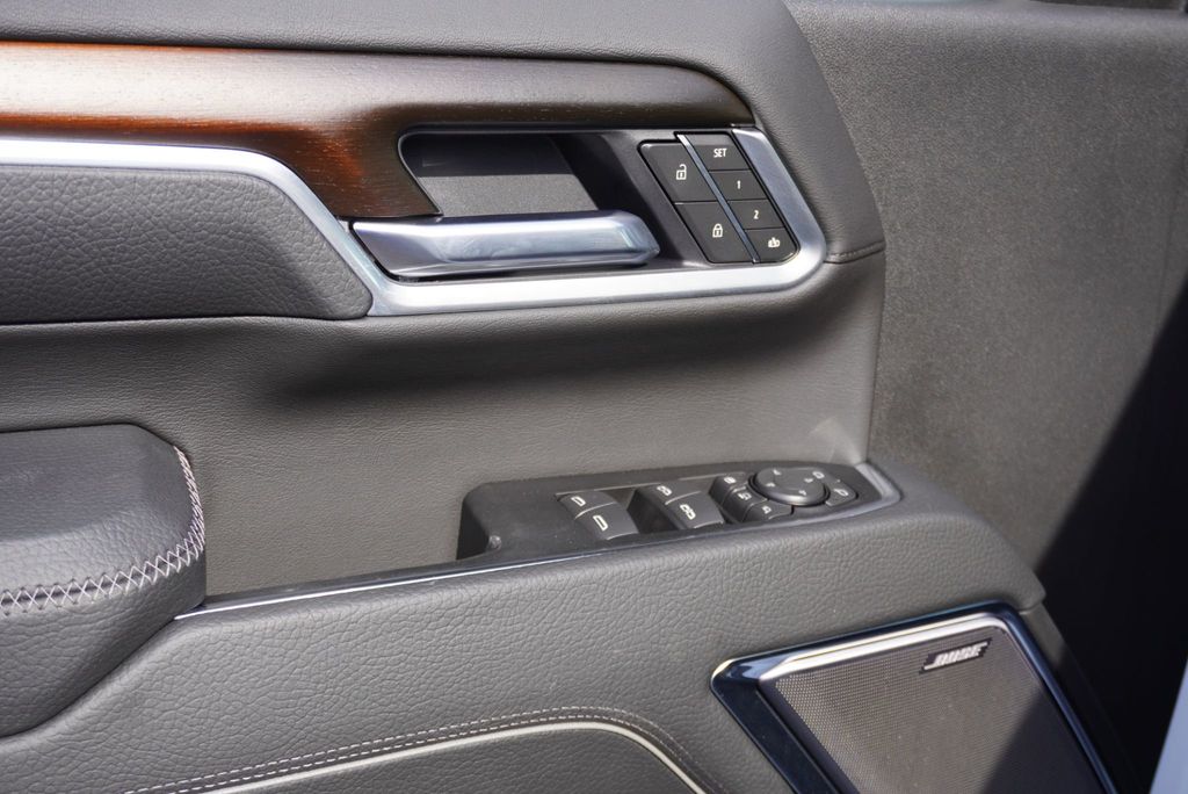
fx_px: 1387
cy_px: 397
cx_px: 594
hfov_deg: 46.4
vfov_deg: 31.9
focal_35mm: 42
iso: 100
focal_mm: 28
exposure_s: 1/200
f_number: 5
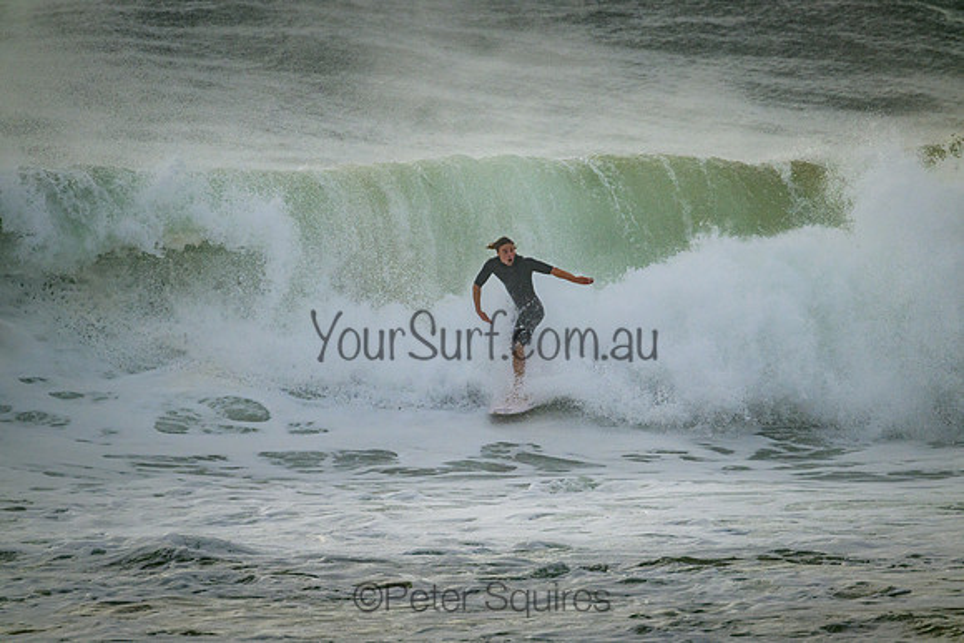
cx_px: 482
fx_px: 21426
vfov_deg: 1.7
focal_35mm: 800
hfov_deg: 2.6
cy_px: 322
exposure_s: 1/2500
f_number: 11
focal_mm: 800
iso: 1100
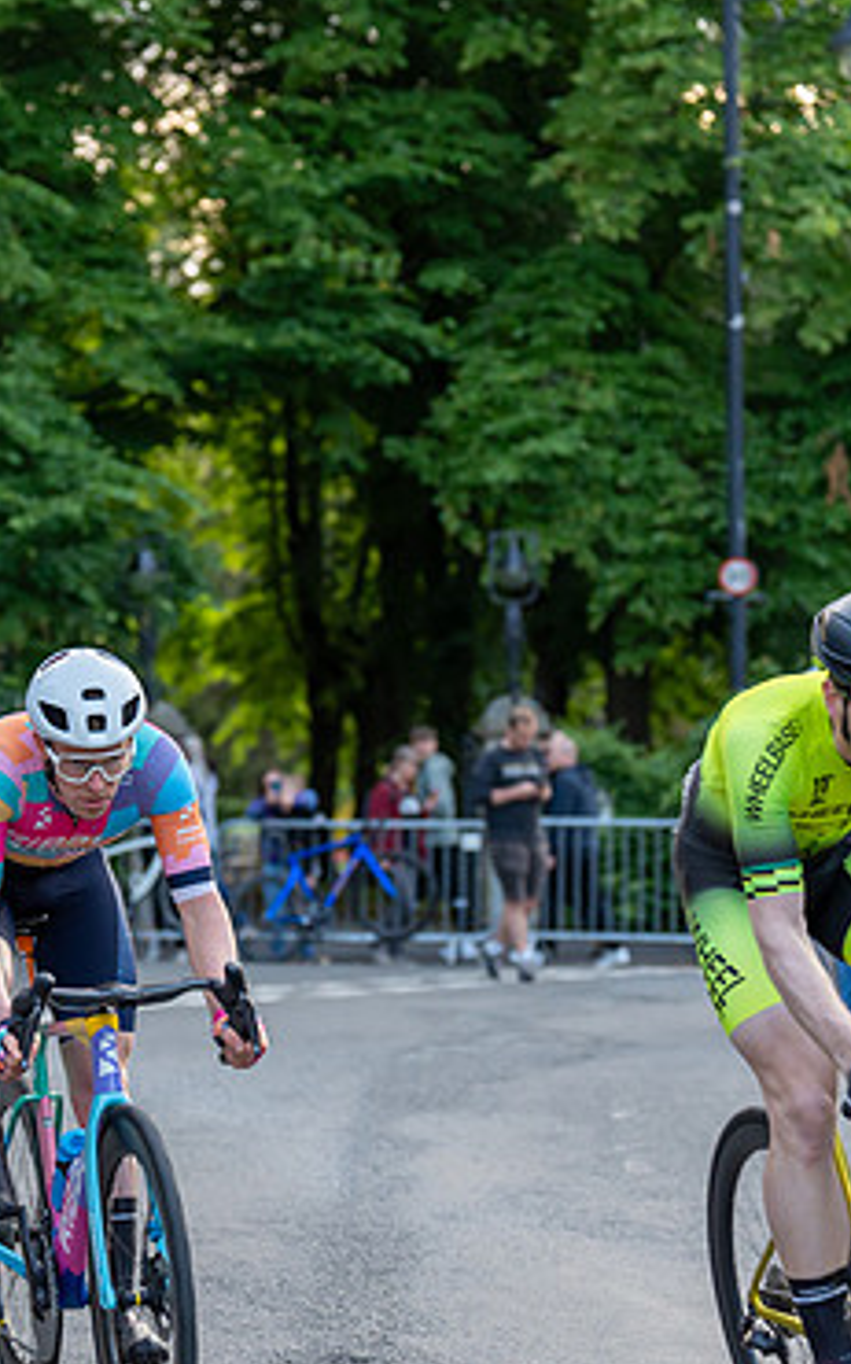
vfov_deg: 18.6
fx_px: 4159
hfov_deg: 11.6
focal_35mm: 112
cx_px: 181
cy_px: 706
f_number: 2.8
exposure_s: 1/800
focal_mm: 70
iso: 1000
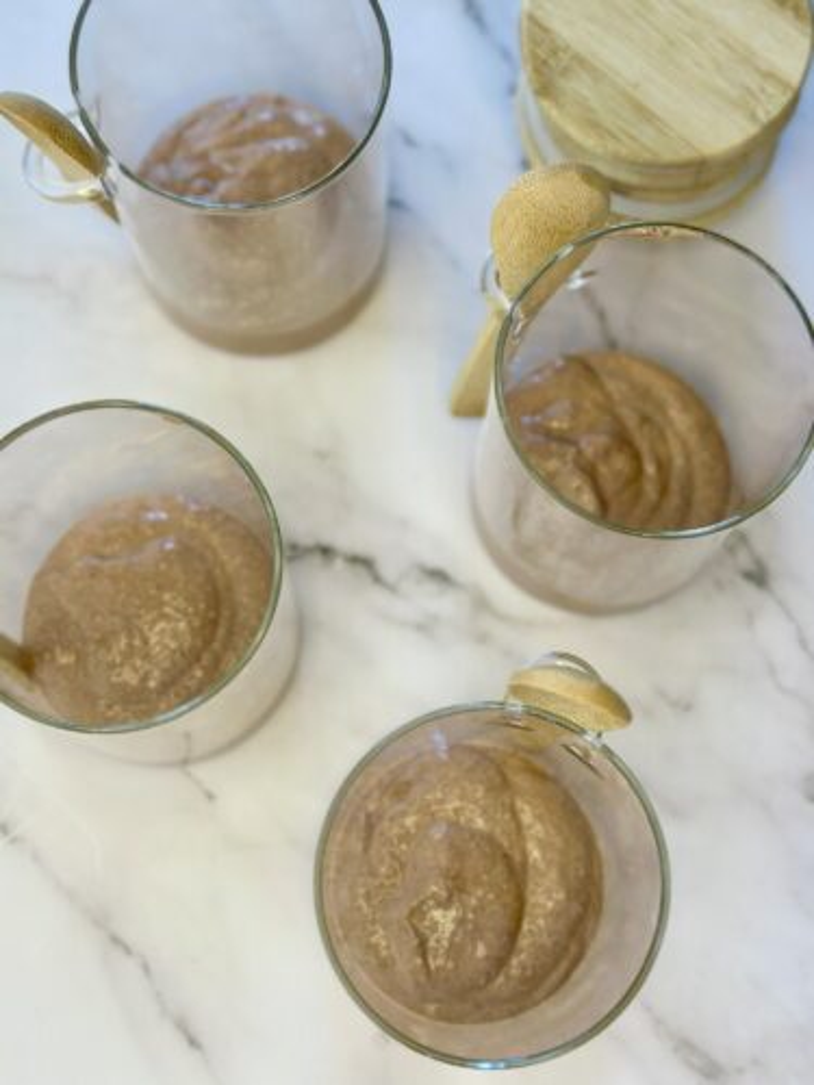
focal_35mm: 48
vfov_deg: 39.7
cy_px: 542
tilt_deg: -77.2
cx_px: 407
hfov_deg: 30.3
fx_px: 1505
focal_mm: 6.86
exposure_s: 1/172
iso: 80
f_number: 1.78
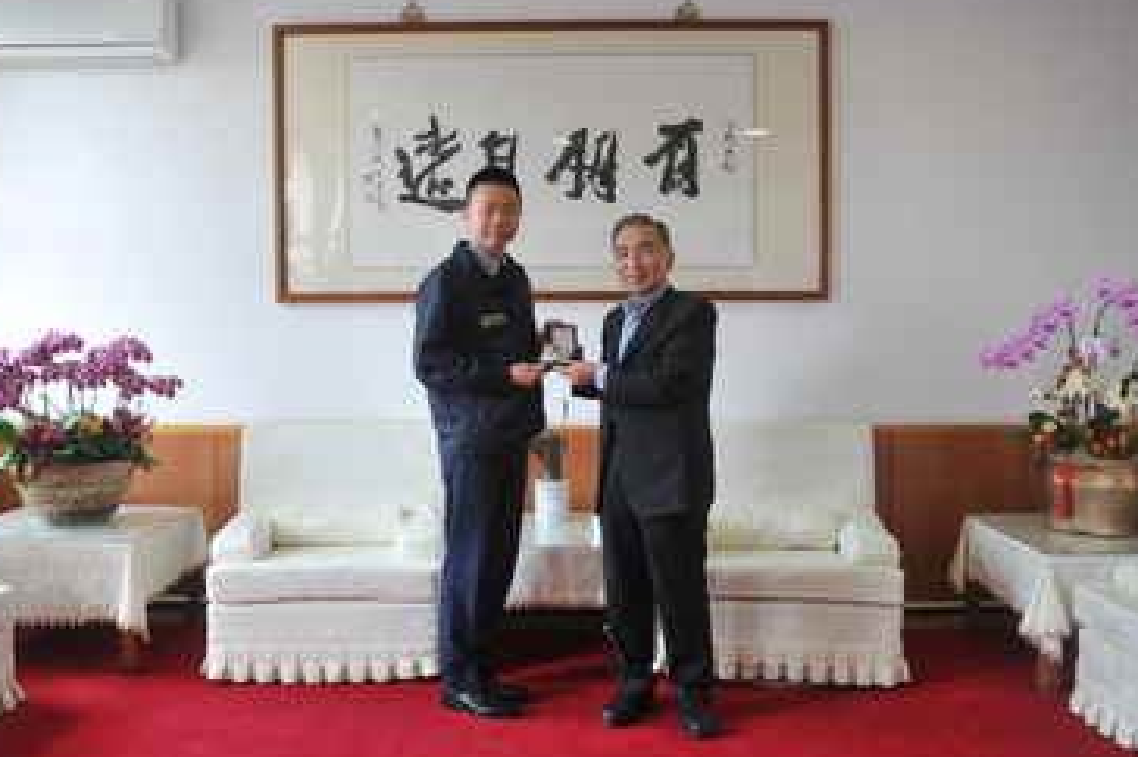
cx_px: 528
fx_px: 1042
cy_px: 369
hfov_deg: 57.2
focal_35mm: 33
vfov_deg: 39.9
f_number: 4
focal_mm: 20
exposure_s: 1/50
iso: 400
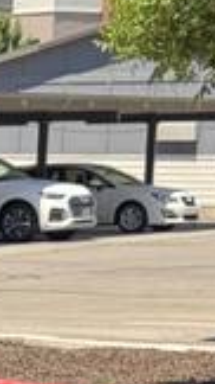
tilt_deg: -11.0
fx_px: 2090
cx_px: -413
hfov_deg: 5.5
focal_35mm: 206
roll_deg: -0.3
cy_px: 493
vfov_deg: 10.3
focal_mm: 6.76
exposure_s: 1/774
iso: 64
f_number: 1.78
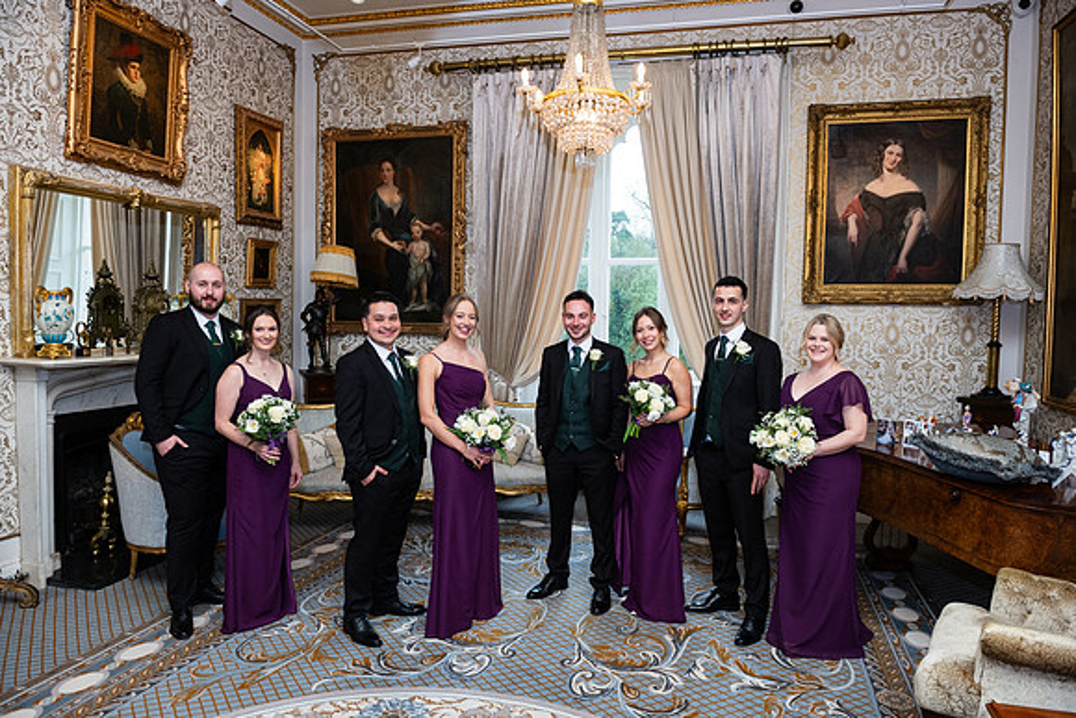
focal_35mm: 24
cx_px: 538
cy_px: 359
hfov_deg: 73.7
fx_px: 717
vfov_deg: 53.2
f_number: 5
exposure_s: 1/160
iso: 500
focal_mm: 24
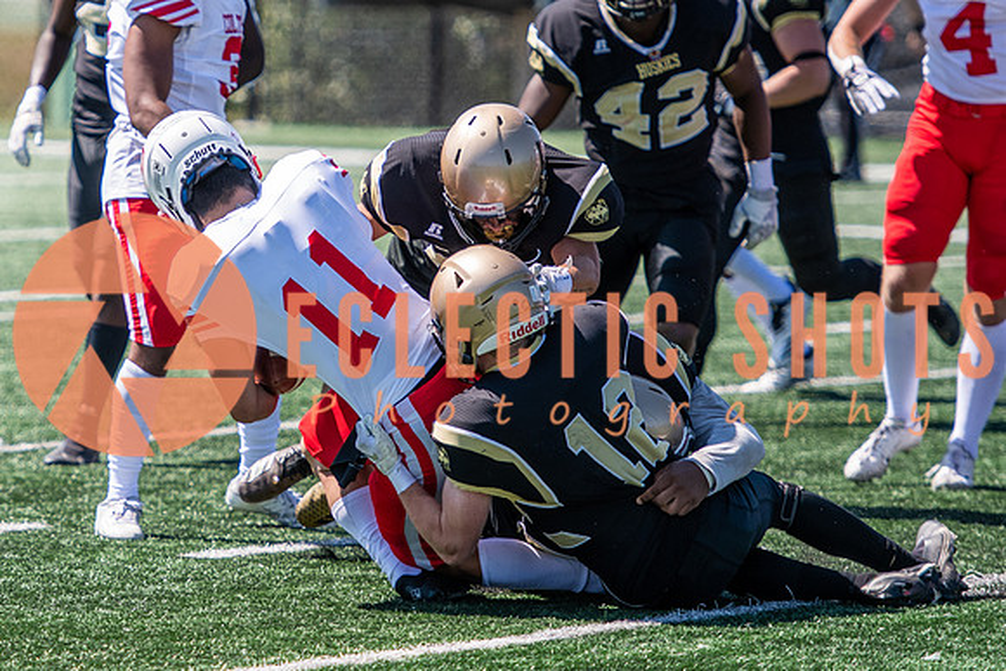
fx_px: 10647
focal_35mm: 381
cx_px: 230
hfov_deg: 5.4
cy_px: 232
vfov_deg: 3.6
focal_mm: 165
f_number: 2.8
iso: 160
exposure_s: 1/2000
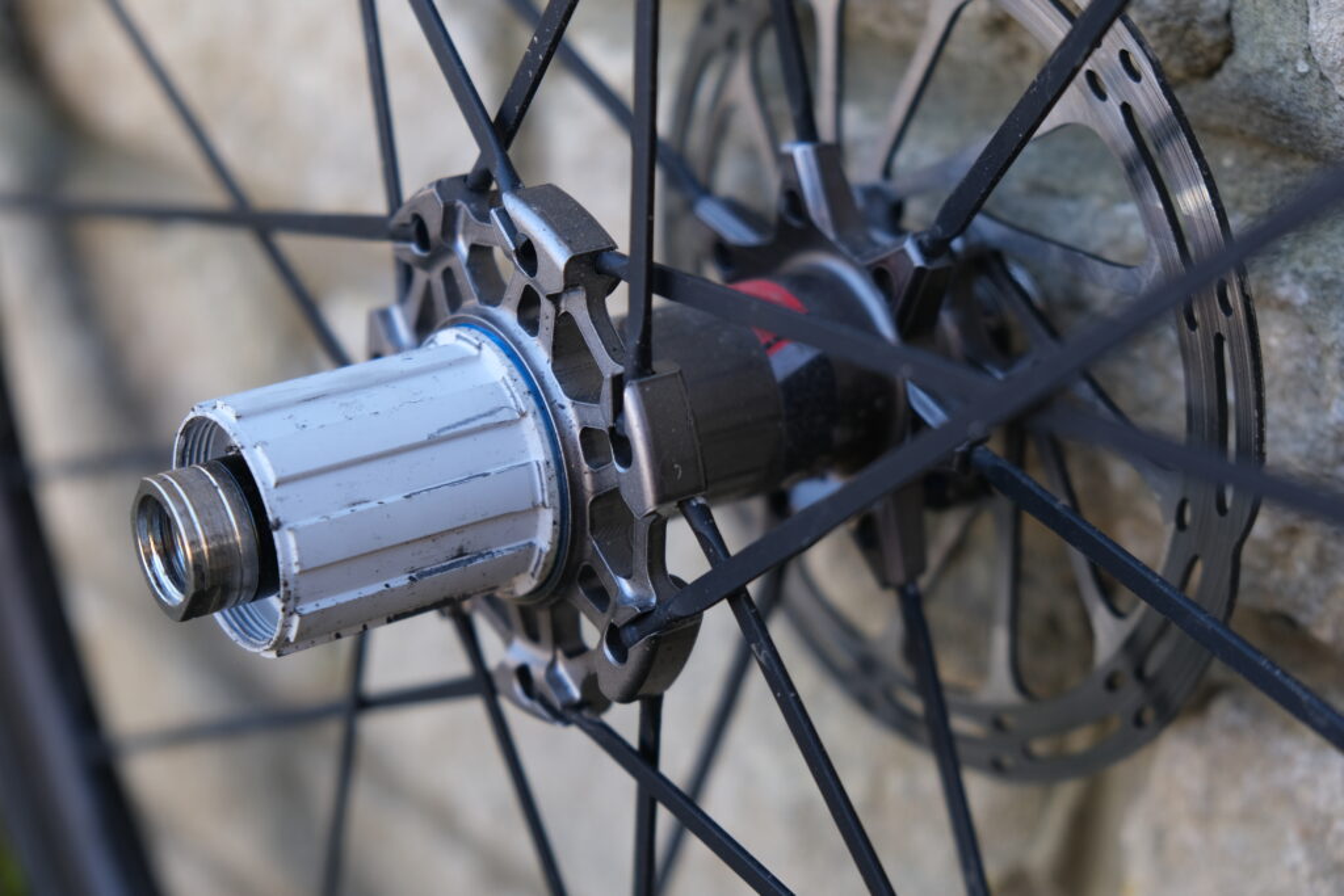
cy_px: 448
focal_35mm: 64
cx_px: 672
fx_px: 2390
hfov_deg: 31.4
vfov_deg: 21.2
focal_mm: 42.5
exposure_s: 1/90
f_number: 4
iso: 160
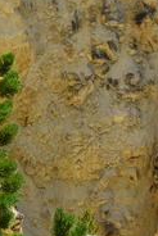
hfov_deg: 7.9
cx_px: 117
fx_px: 1150
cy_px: -244
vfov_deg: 10.7
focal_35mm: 175
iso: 200
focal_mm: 28
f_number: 16
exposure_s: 1/125
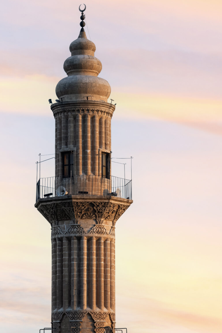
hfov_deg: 9.5
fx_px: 1331
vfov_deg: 14.2
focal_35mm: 144
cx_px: 86
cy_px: 234
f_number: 1.8
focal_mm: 85
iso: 640
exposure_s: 1/3200
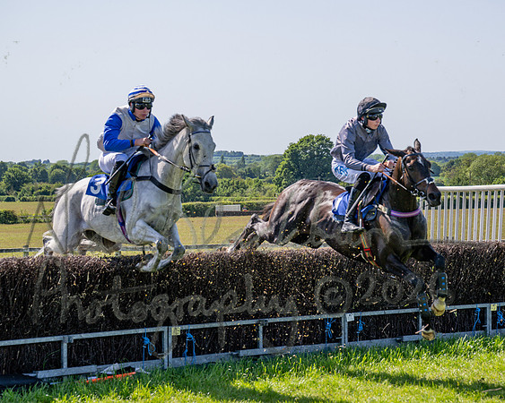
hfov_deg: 19.6
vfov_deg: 15.8
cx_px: 329
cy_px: 217
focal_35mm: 98
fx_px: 1459
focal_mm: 70
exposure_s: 1/2000
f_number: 4
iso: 200
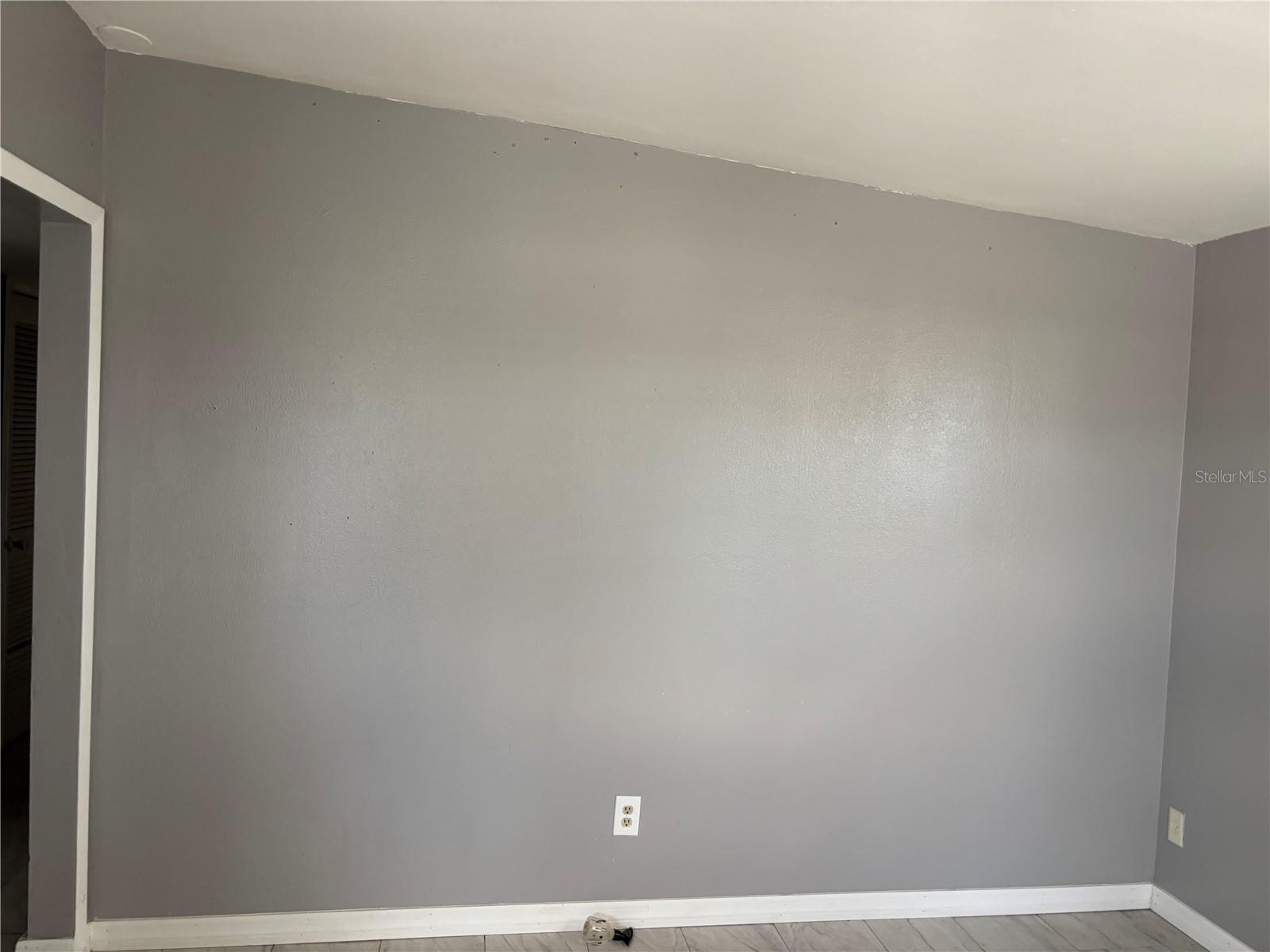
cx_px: 635
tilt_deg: -2.0
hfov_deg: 67.3
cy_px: 476
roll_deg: -4.2
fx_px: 954
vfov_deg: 53.1
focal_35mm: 26
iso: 125
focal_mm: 5.96
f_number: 1.6
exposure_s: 1/84
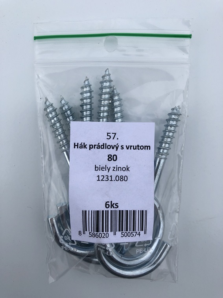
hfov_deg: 49.7
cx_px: 112
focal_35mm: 28
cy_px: 149
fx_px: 241
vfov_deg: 63.4
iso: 20
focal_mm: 4
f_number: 1.8
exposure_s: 1/1548
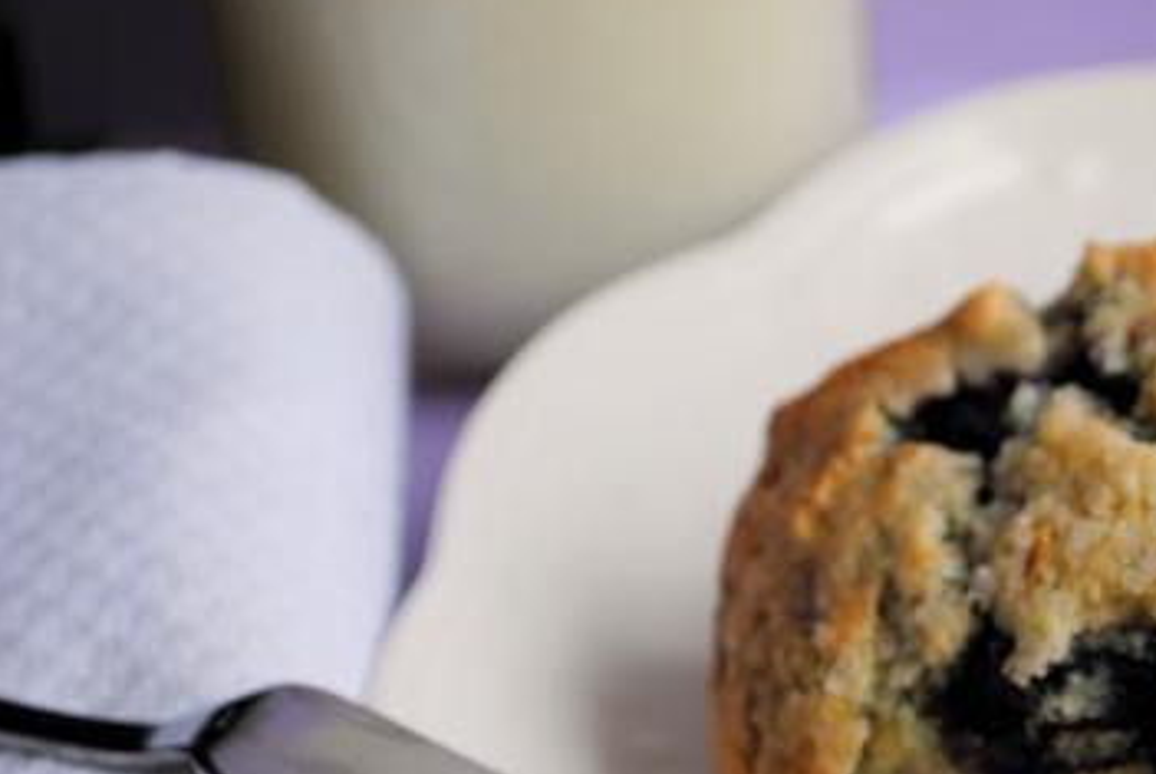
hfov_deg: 17.2
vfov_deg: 11.6
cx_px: 955
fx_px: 3794
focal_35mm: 118
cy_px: 514
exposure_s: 1/100
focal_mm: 46
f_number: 5.3
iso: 200
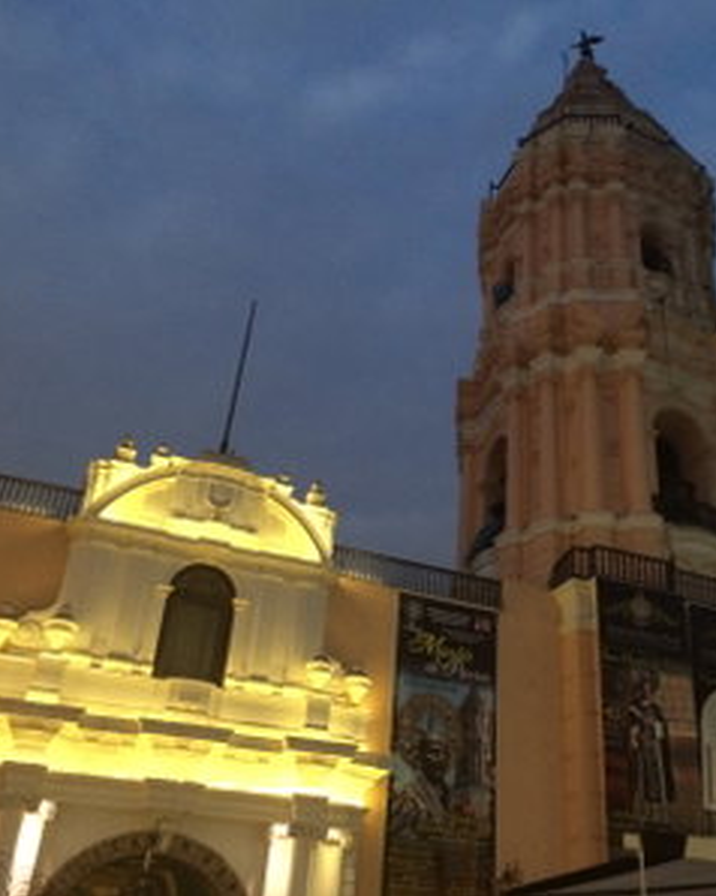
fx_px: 1008
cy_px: 448
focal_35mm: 38
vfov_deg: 48.0
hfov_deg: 38.7
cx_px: 475
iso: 320
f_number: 2.2
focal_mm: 4.15
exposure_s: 1/15
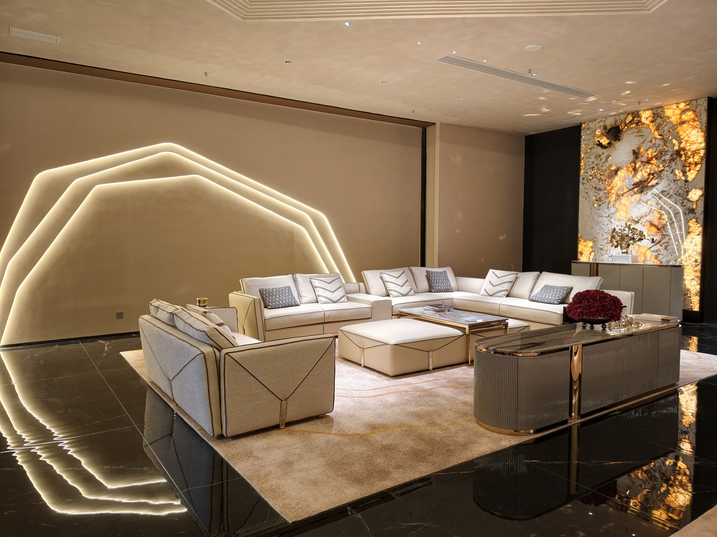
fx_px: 497
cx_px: 358
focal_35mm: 24
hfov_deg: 71.6
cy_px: 268
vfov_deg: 56.8
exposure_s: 1/50
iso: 716
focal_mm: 7
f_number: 1.57
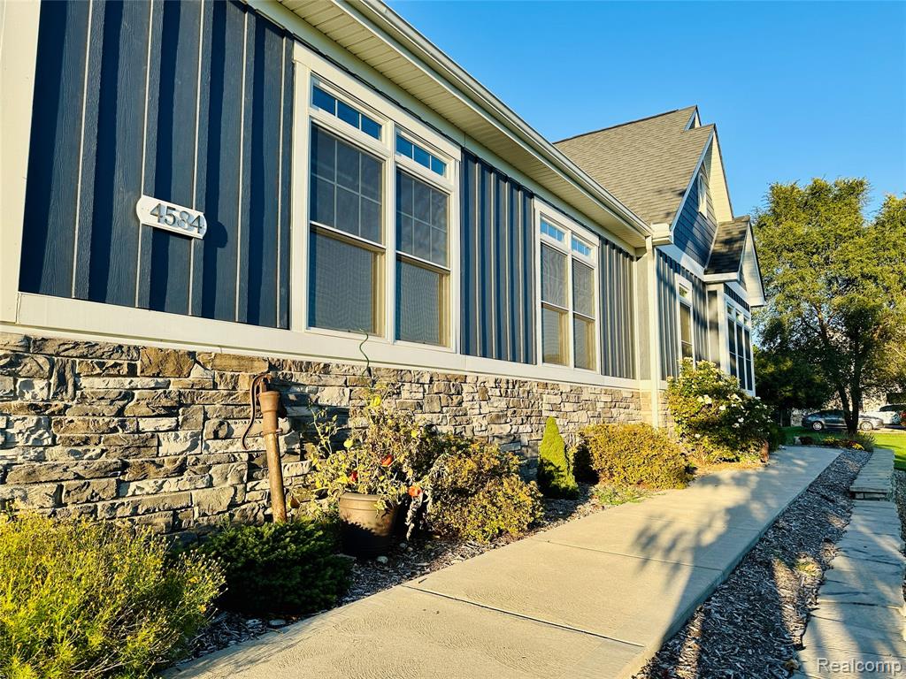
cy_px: 340
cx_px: 453
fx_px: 628
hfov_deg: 71.6
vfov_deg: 56.8
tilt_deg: +6.8
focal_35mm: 24
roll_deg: +0.9
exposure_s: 1/1357
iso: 80
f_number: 1.78
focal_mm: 6.86
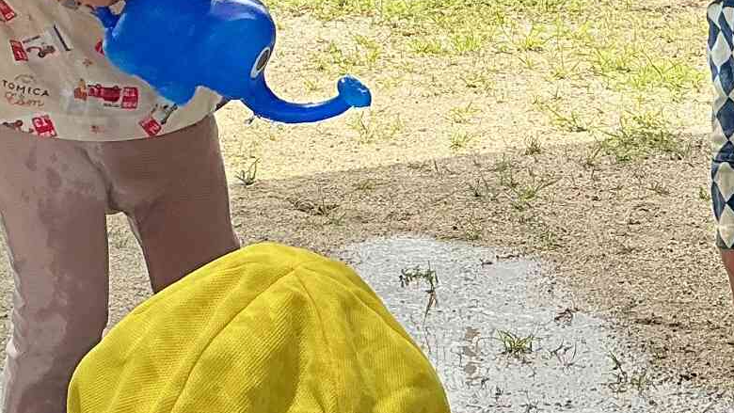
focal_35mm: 98
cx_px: 520
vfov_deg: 12.0
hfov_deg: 21.6
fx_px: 1908
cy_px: -104
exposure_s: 1/1015
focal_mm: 3
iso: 25
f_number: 1.8
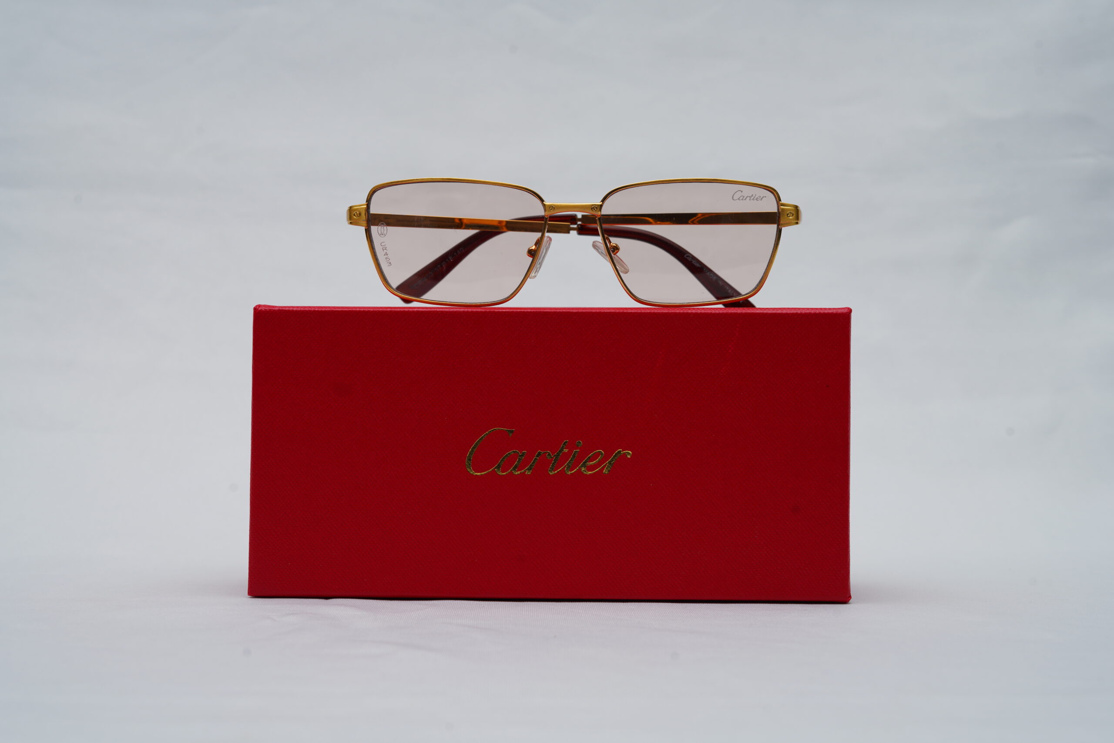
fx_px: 1547
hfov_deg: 39.6
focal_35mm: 50
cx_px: 557
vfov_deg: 27.0
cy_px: 372
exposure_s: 1/160
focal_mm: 50
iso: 100
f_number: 9
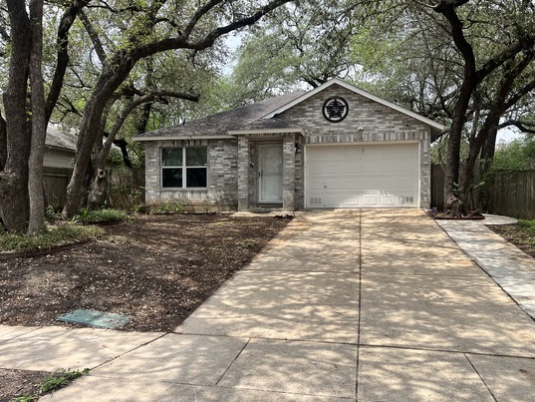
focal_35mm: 31
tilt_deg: -0.6
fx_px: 479
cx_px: 265
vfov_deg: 45.5
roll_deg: -1.2
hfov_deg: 58.3
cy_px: 206
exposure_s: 1/2358
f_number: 1.6
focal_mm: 5.1
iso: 50
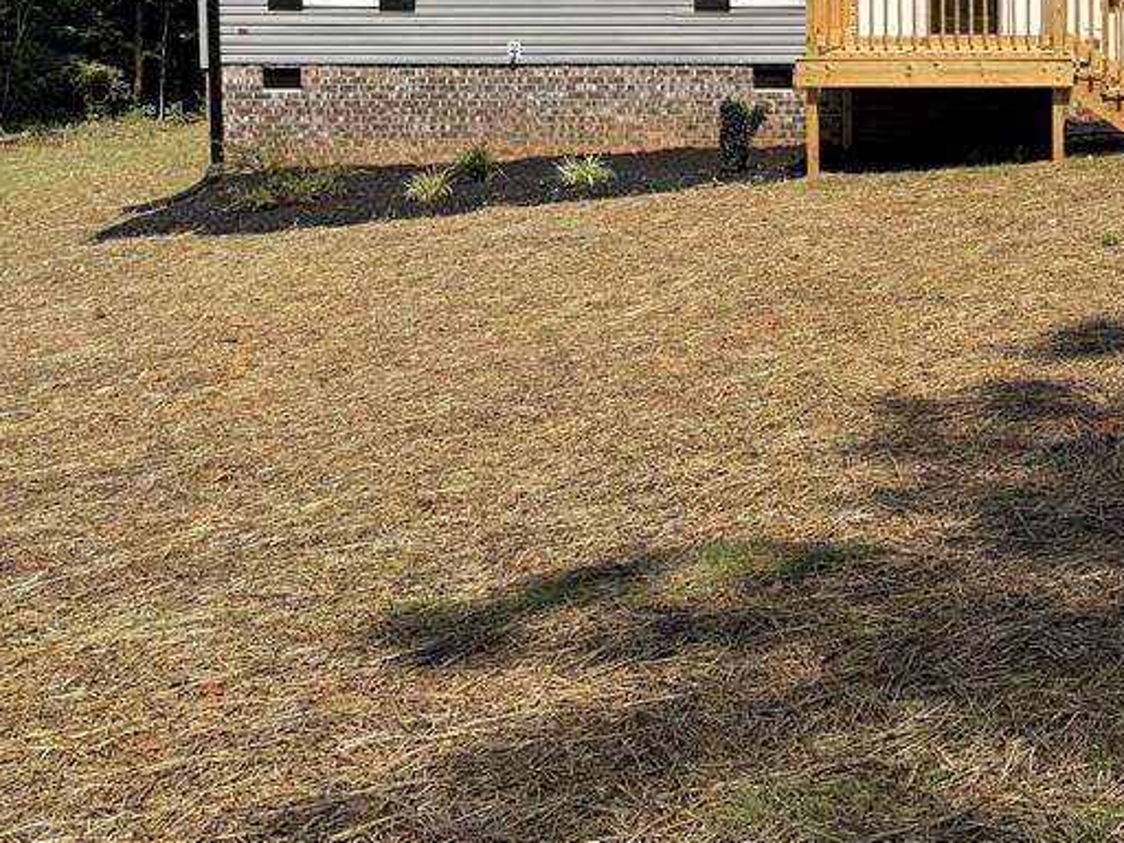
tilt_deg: -1.8
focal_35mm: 48
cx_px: 964
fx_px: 1559
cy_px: 22
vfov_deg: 28.6
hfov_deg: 37.6
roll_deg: +0.1
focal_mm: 6.76
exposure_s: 1/4405
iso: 80
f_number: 1.78
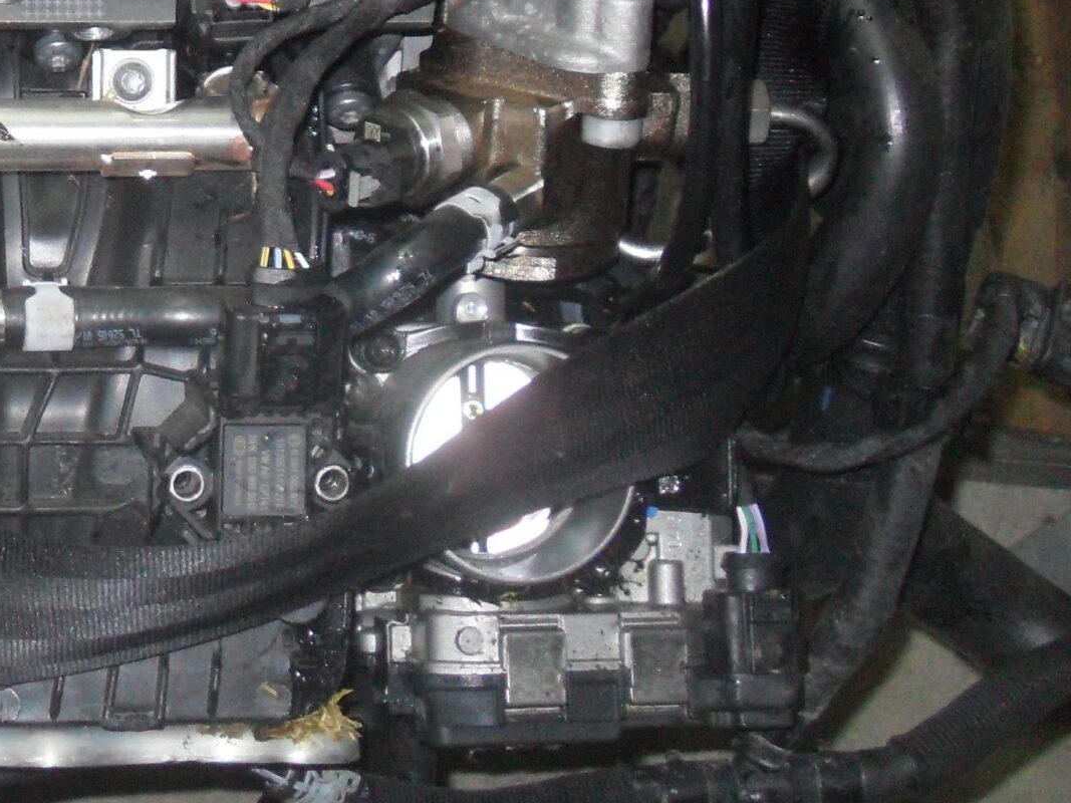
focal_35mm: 84
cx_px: -69
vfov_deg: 16.9
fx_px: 2599
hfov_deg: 22.2
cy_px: -112
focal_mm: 6.3
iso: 200
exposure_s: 1/45
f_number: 3
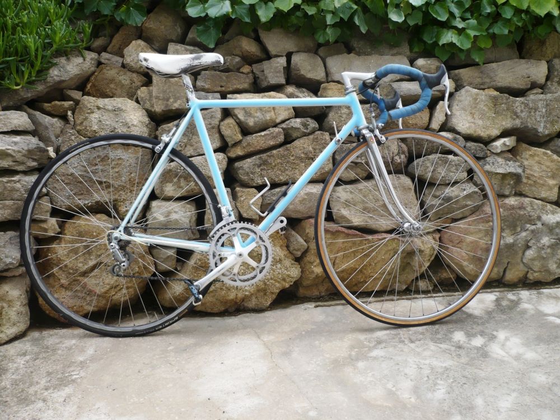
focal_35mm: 35
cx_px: 280
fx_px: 566
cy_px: 210
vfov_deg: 40.7
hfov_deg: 52.6
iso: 100
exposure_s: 1/200
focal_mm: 5.8
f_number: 2.8
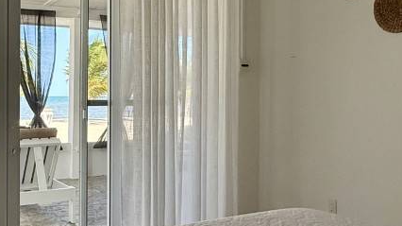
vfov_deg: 27.6
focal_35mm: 43
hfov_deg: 46.3
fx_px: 458
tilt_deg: +0.6
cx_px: 119
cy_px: 98
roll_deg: -0.3
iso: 64
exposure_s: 1/335
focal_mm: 2.22
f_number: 2.2
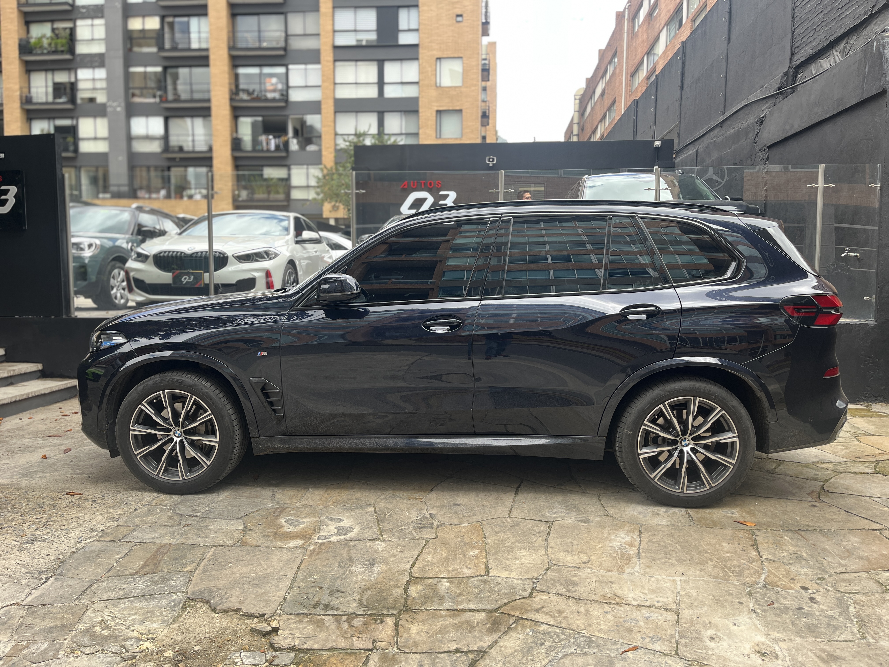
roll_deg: -0.3
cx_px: 444
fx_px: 668
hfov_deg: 67.3
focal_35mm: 26
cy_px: 334
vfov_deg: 53.1
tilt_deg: -4.6
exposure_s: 1/294
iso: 50
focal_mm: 5.1
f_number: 1.6
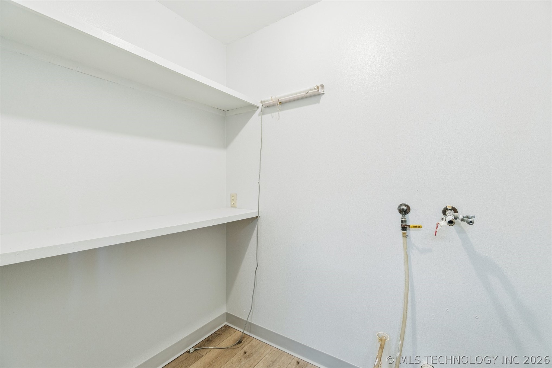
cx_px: 276
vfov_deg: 77.3
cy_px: 184
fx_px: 230
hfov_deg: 100.4
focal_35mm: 15
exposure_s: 1/15
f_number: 6.3
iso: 200
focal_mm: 10
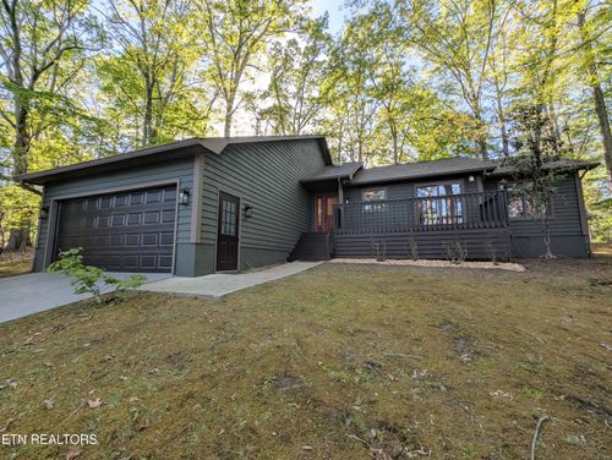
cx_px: 306
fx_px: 230
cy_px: 230
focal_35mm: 13
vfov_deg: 90.0
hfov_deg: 106.1
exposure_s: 1/413
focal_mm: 1.95
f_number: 2.2
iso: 43
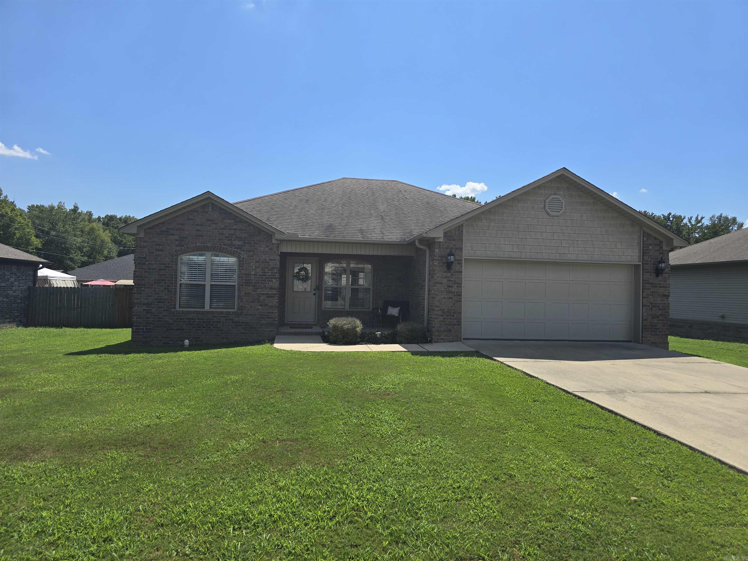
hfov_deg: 73.9
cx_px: 374
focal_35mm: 23
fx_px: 497
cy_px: 280
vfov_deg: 58.9
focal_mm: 6.3
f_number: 1.7
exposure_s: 1/1096
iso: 12
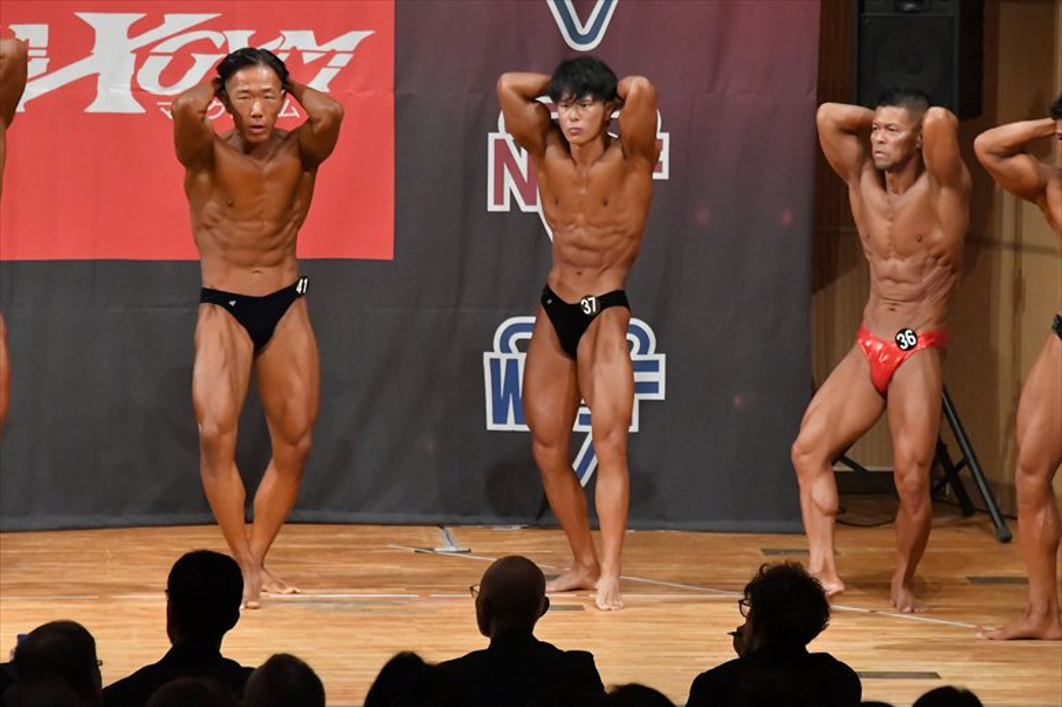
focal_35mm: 255
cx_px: 531
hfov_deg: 8.1
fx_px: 7519
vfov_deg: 5.4
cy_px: 354
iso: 11400
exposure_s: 1/400
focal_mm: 170
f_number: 5.6
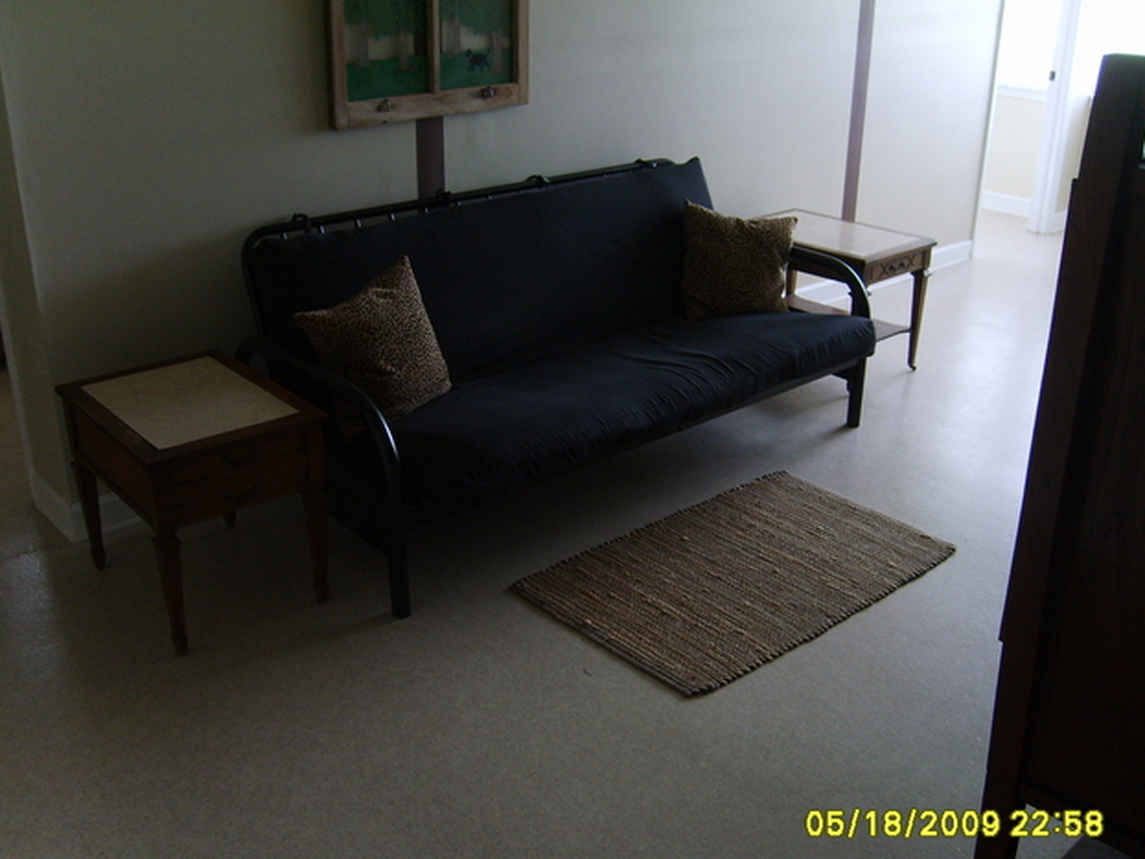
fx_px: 1191
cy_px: 436
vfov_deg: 39.7
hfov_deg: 51.3
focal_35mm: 36
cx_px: 561
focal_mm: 5.8
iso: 104
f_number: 2.8
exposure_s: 1/30
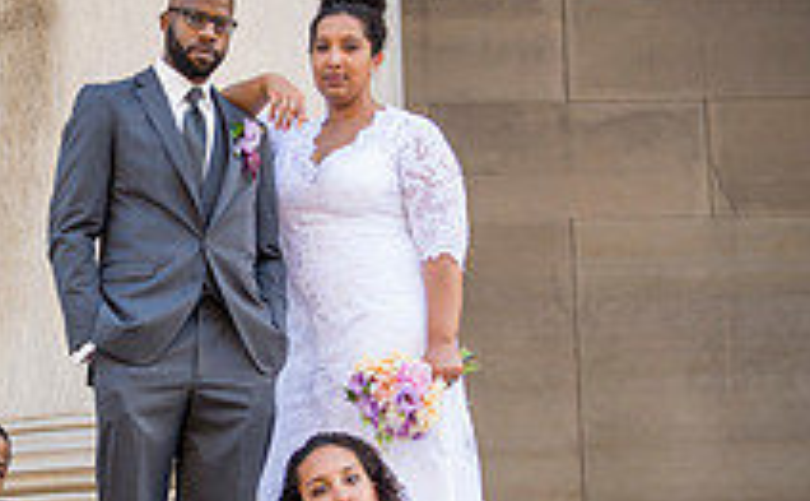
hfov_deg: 20.1
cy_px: 358
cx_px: 108
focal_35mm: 102
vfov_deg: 12.7
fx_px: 2245
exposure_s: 1/250
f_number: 2.8
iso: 320
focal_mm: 35
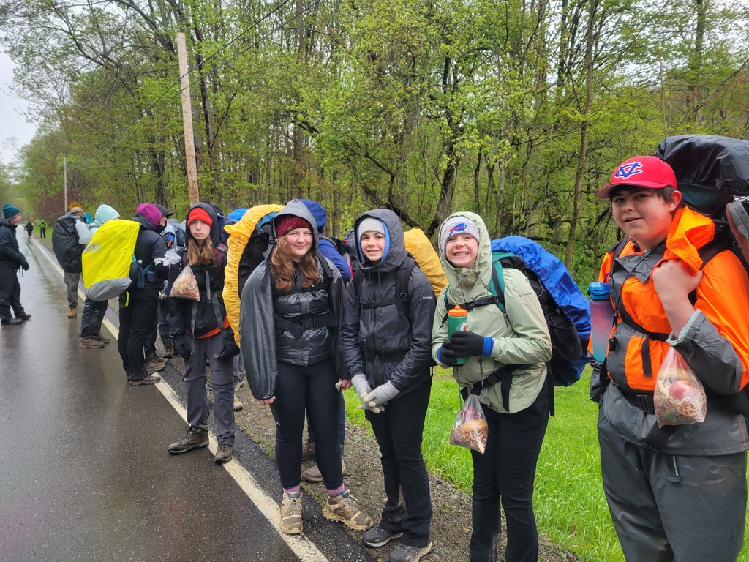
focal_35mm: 26
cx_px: 374
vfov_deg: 53.1
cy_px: 281
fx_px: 563
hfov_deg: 67.3
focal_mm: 5.4
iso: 64
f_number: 1.8
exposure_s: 1/120
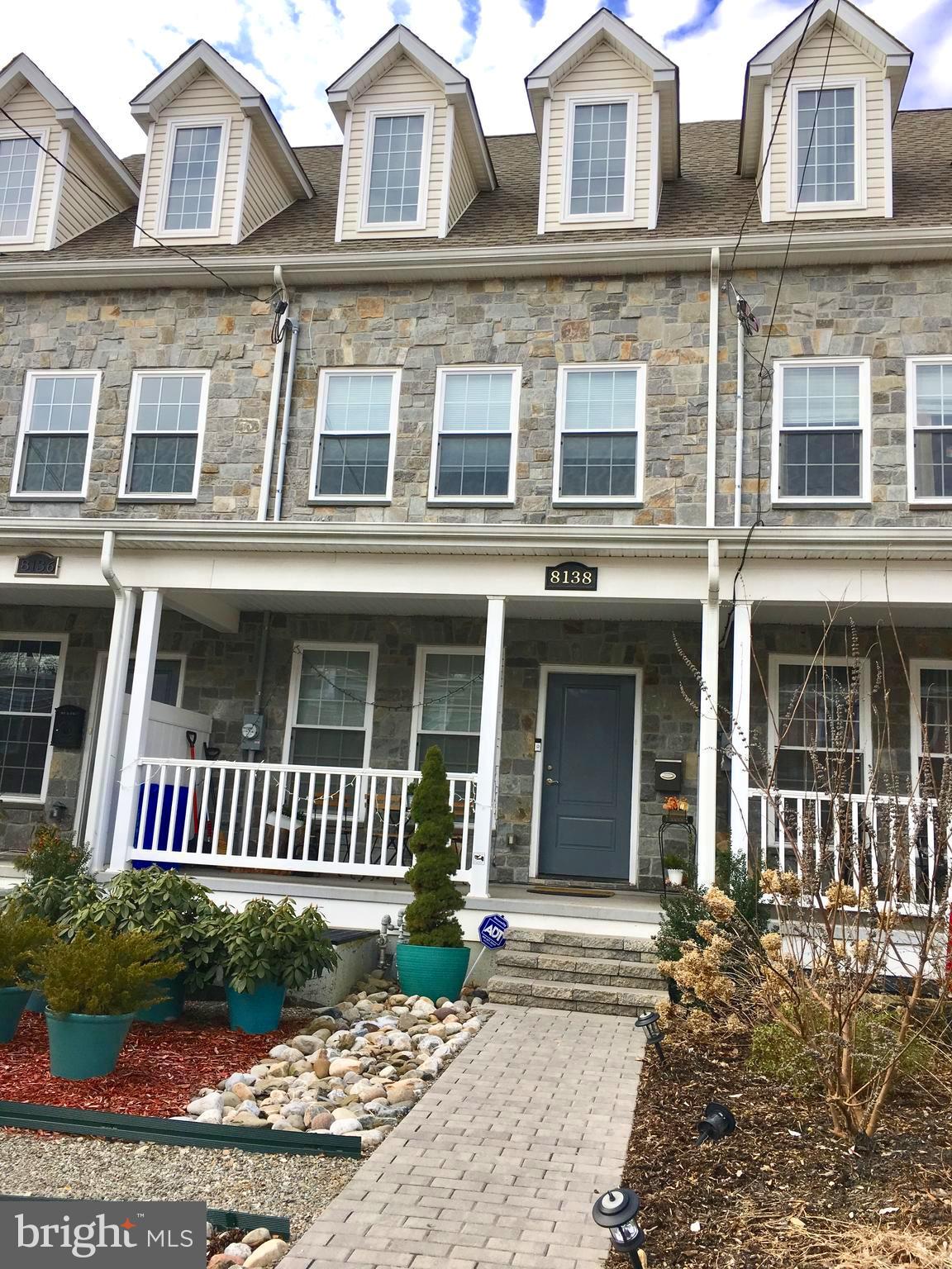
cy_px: 634
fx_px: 1063
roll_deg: -4.7
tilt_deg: +12.8
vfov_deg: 61.7
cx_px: 476
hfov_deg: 48.2
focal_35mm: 29
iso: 25
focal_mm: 4.15
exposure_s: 1/615
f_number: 2.2
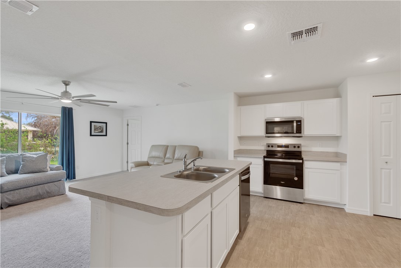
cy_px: 134
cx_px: 200
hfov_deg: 100.4
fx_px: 167
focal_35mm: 15
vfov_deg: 77.3
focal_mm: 10
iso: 320
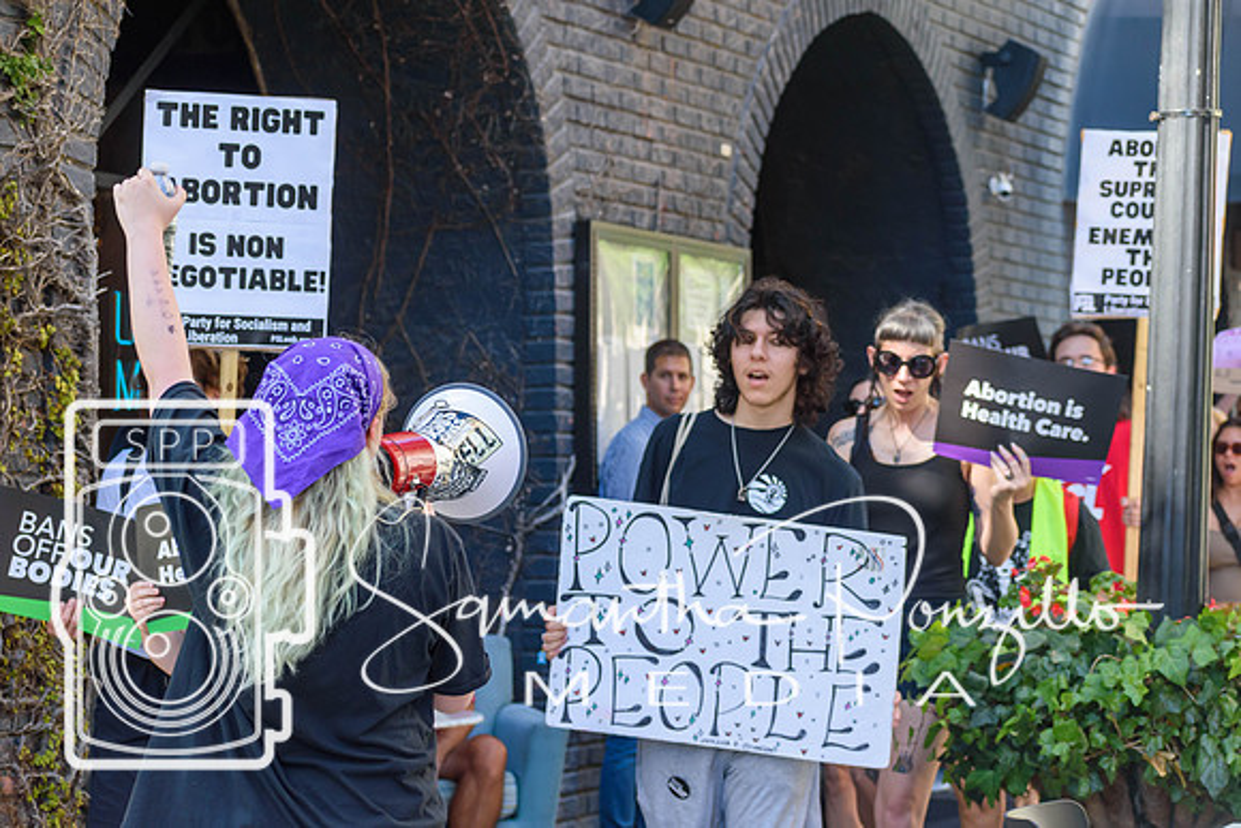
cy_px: 414
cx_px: 620
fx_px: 3620
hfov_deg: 19.5
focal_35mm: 105
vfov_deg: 13.0
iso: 400
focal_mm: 70
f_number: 4.5
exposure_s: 1/320
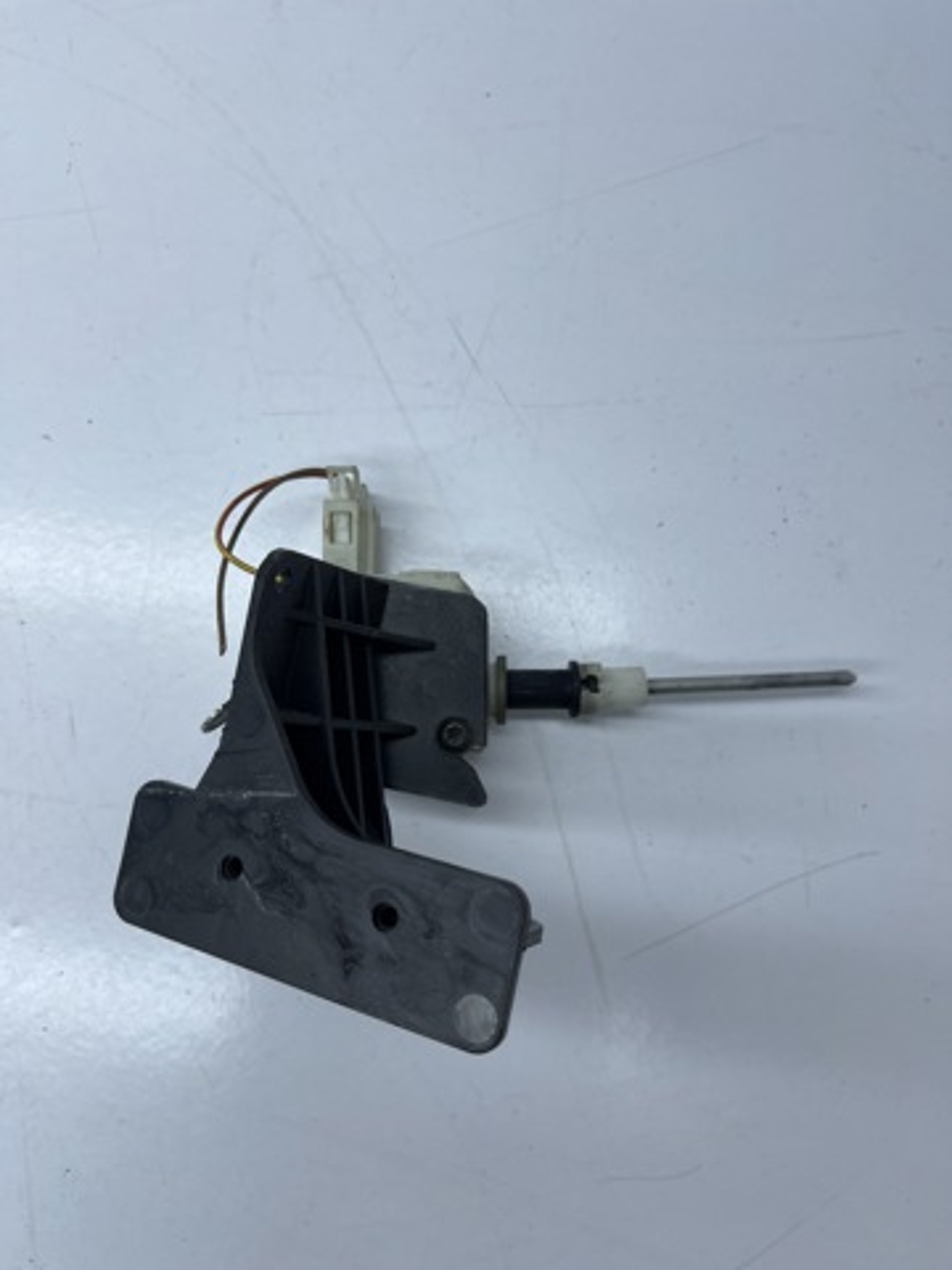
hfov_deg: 54.9
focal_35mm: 25
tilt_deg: -85.6
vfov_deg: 69.4
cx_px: 476
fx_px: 917
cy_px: 635
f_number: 1.6
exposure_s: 1/575
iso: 32
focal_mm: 5.1
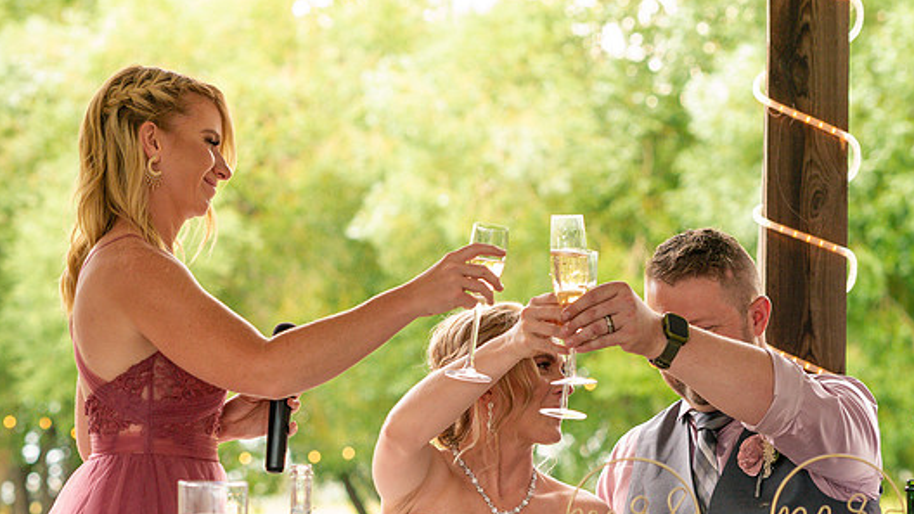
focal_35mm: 151
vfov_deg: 8.0
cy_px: 347
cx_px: 369
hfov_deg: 14.2
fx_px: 3660
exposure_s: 1/160
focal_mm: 85
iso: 1600
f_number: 4
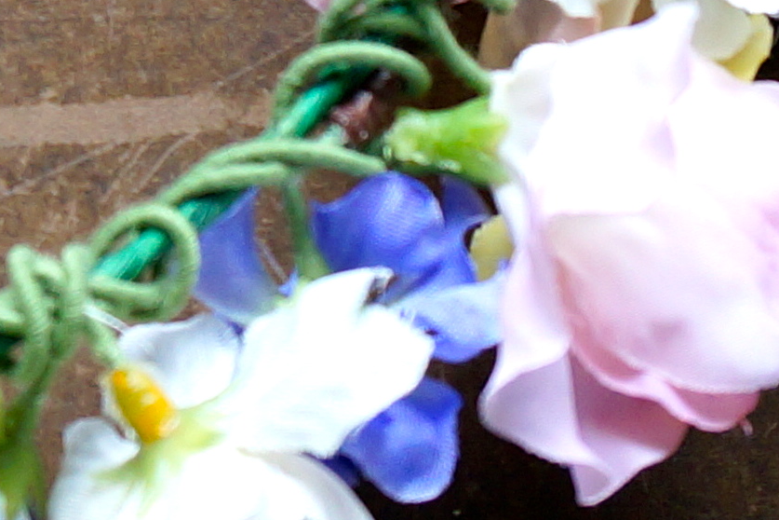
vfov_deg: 10.5
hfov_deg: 15.6
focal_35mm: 124
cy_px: -363
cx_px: -258
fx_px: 2683
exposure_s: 1/160
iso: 320
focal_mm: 16
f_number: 4
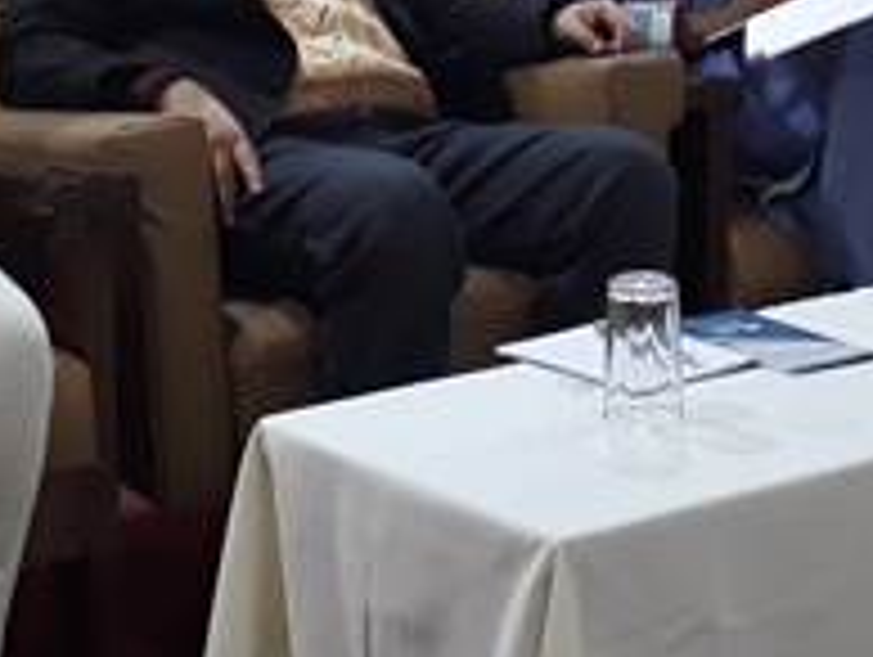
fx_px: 2247
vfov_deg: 15.7
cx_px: 630
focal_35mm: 89
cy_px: -230
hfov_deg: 21.8
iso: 250
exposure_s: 1/17
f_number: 1.9
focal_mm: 3.6
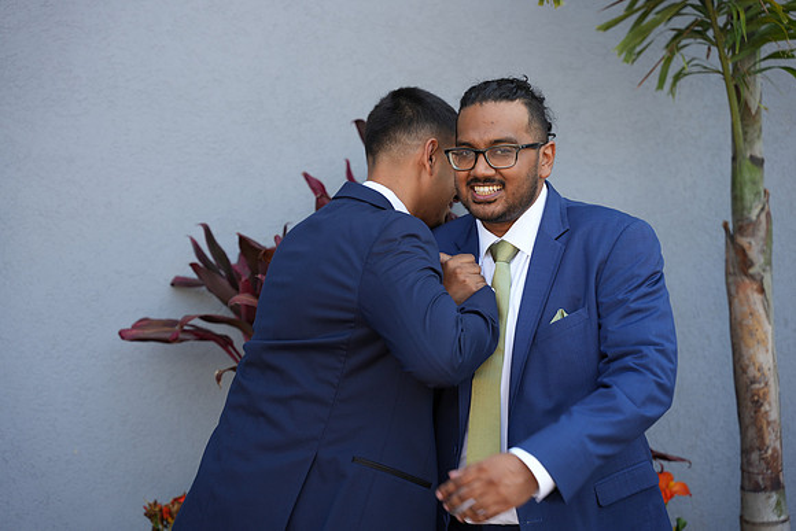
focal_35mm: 66
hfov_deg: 30.4
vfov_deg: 20.5
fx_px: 1466
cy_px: 266
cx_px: 398
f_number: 2.8
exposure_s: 1/320
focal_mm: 66.3
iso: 125
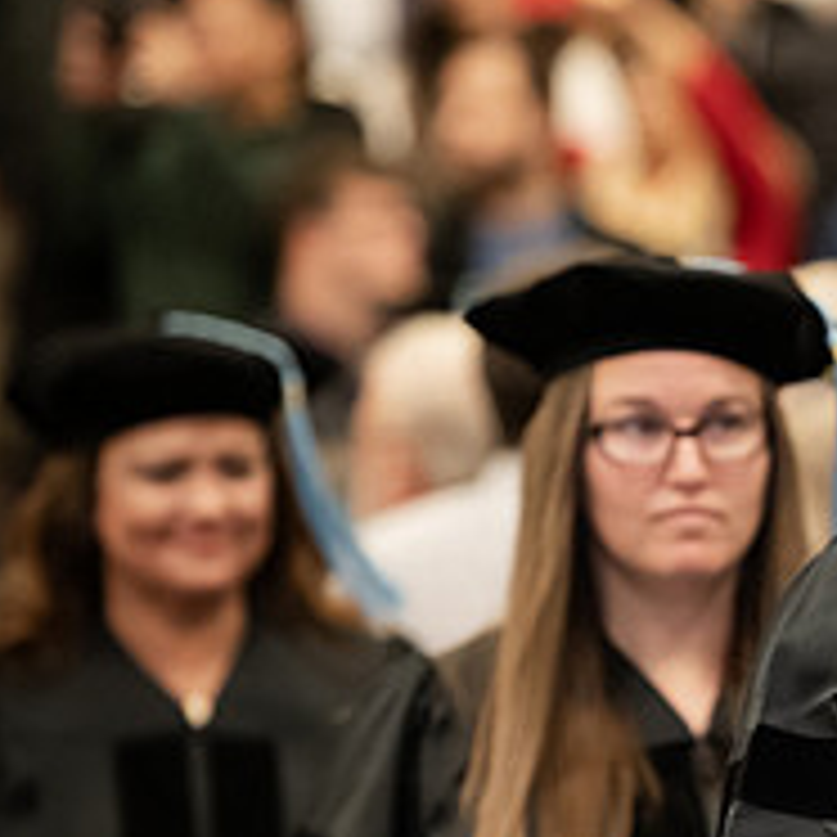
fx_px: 13404
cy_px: 443
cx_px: 1188
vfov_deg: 3.6
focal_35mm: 490
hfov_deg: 3.6
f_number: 3.5
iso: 2500
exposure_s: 1/200
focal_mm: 185
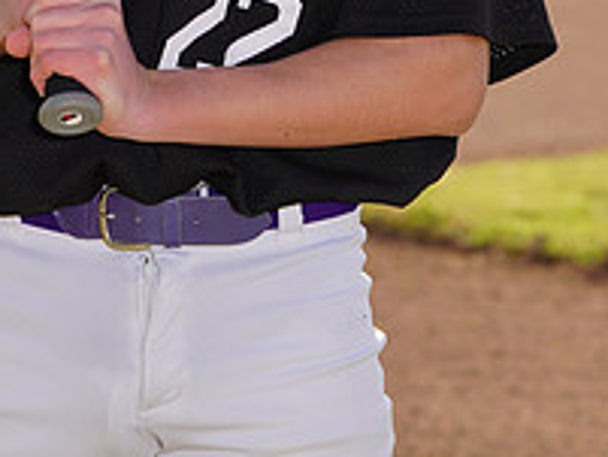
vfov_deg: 2.8
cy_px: -166
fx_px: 9244
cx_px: 210
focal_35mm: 526
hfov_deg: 3.8
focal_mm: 190
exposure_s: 1/200
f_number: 9
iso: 100
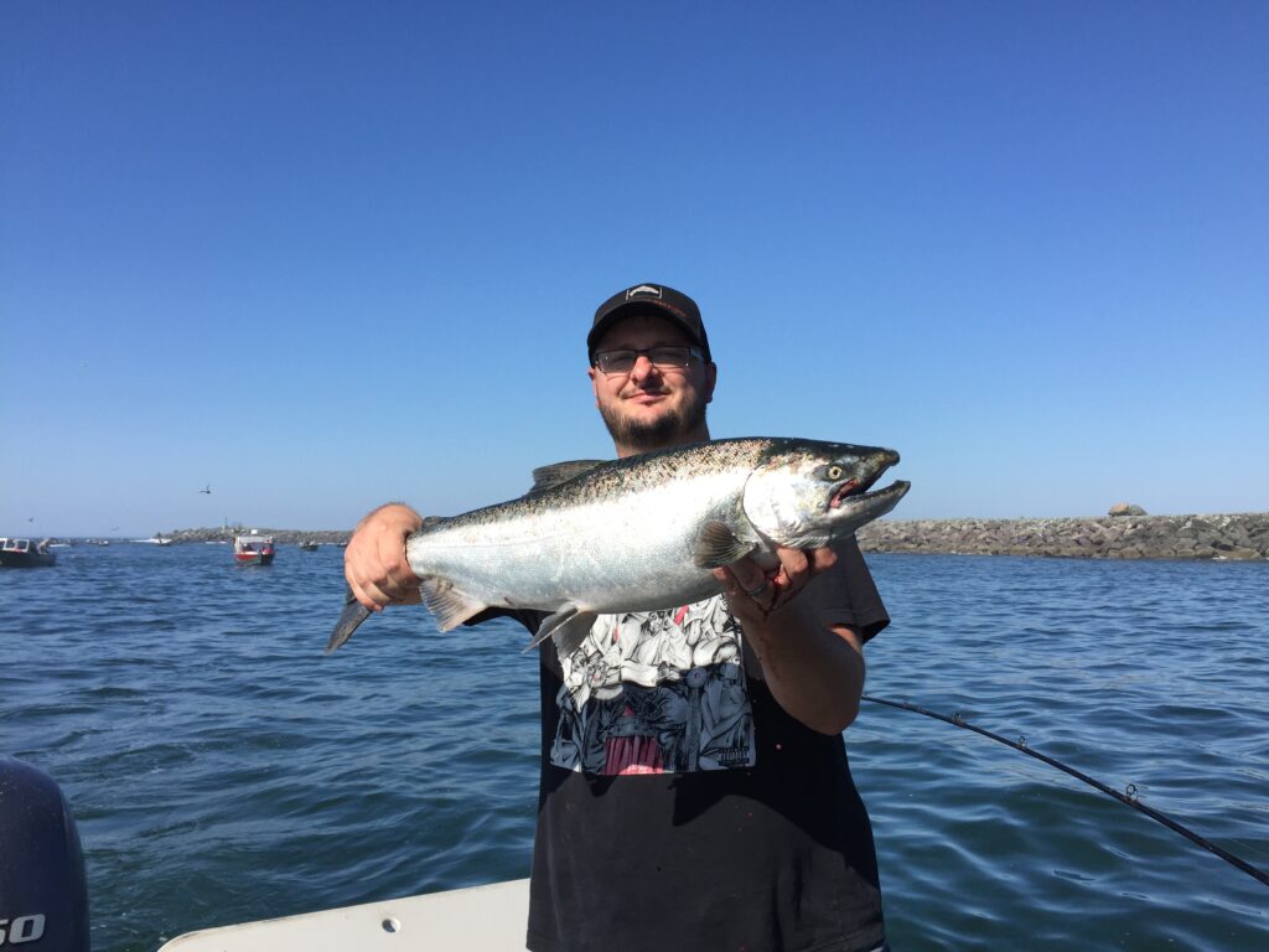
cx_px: 634
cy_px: 476
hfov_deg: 61.7
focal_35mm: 29
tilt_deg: +1.9
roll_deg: -1.0
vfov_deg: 48.2
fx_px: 1063
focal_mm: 4.15
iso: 32
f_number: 2.2
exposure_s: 1/2198
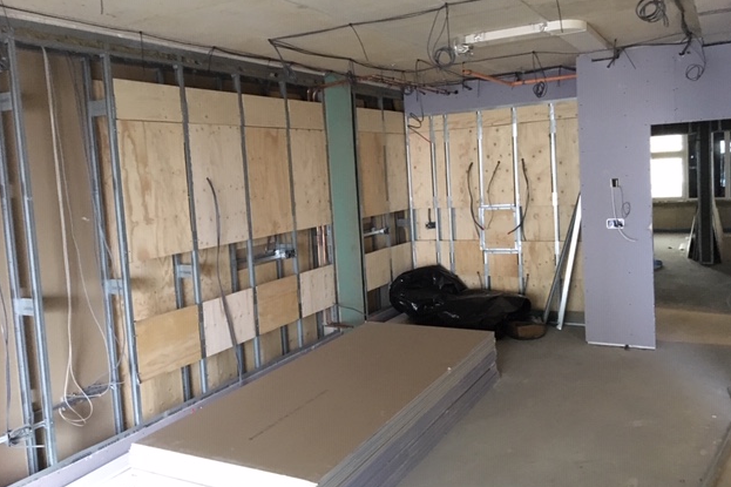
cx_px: 372
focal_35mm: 31
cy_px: 221
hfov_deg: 60.3
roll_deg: +3.1
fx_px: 629
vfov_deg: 42.3
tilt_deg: -2.5
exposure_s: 1/17
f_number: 2.2
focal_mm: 4.15
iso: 500
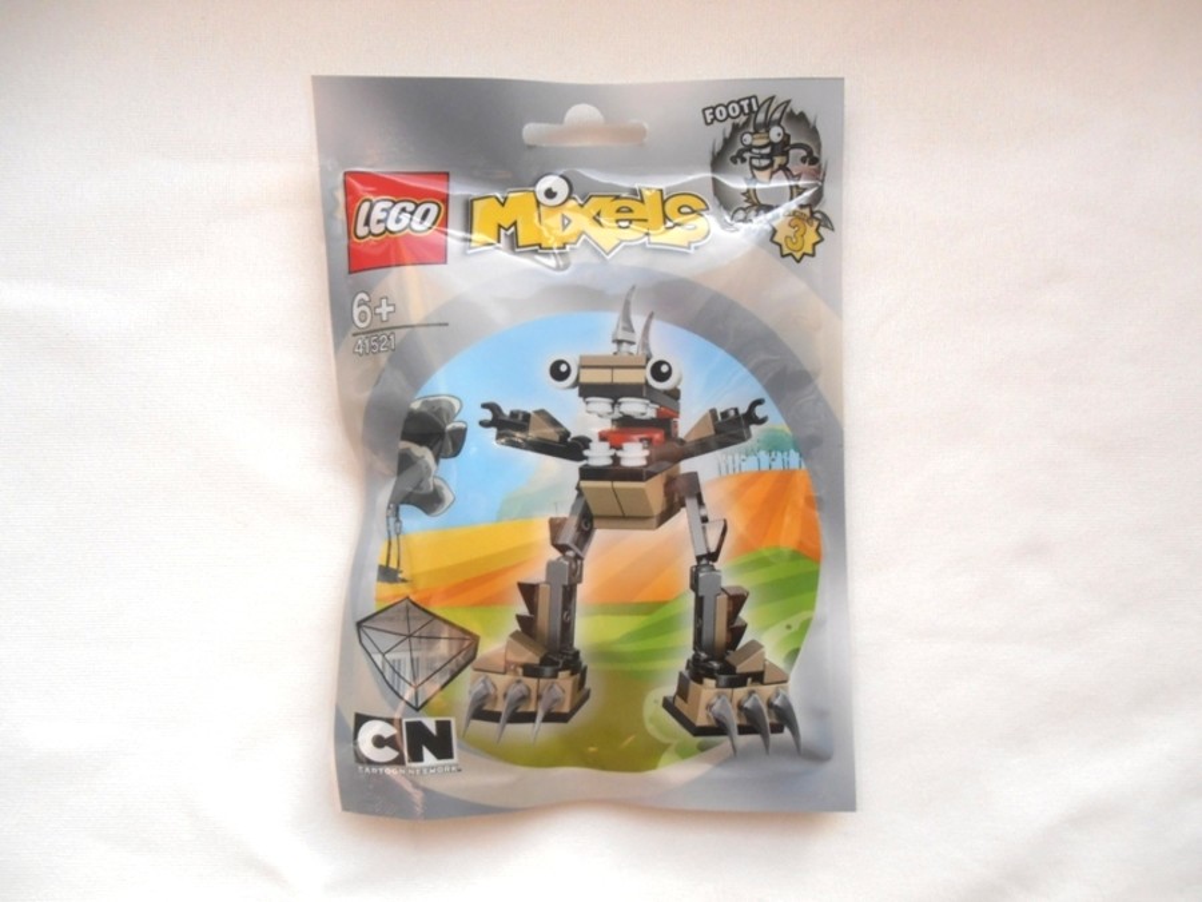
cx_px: 601
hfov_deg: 71.6
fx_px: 833
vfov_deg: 56.8
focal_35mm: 24
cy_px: 451
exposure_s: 1/250
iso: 80
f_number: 3
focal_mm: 4.2
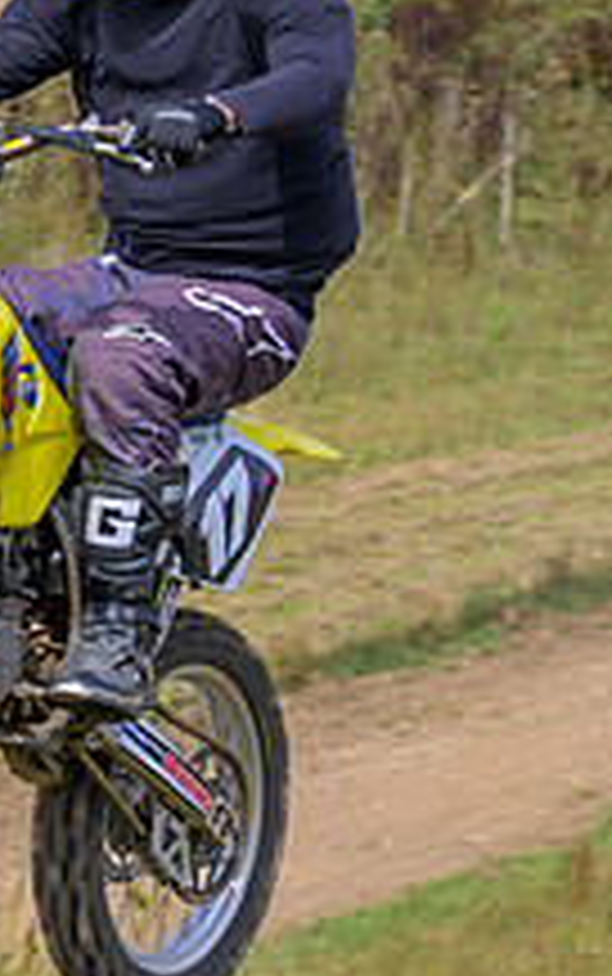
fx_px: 5460
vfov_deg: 10.2
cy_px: 774
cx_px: -681
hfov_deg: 6.2
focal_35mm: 205
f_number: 4
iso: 50
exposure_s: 1/320
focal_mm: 35
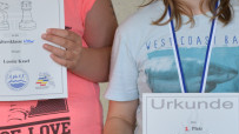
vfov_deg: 5.0
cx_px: 164
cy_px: 36
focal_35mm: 242
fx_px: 1533
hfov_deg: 8.9
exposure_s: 1/60
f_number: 5
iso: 800
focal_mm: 52
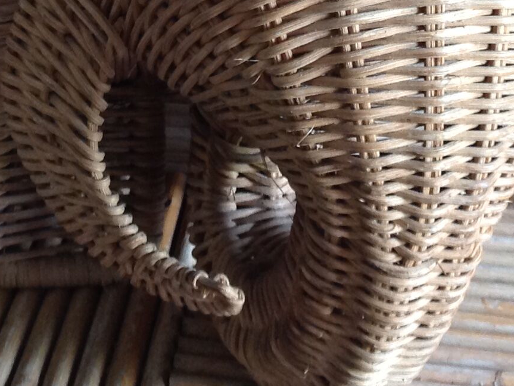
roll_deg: -1.7
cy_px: -161
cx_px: 183
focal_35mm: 105
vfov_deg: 13.4
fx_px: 1559
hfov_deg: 18.7
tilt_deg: -16.9
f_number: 2.4
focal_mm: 4.28
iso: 125
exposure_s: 1/15
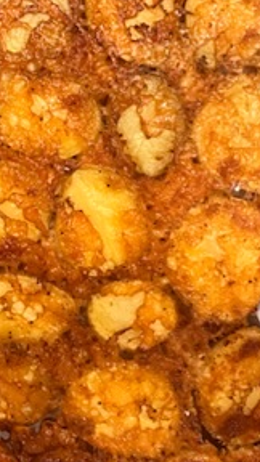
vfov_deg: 30.8
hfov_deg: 18.7
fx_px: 772
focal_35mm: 63
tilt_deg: -85.4
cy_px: -3
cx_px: 11
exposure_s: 1/60
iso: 400
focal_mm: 5.1
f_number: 1.6
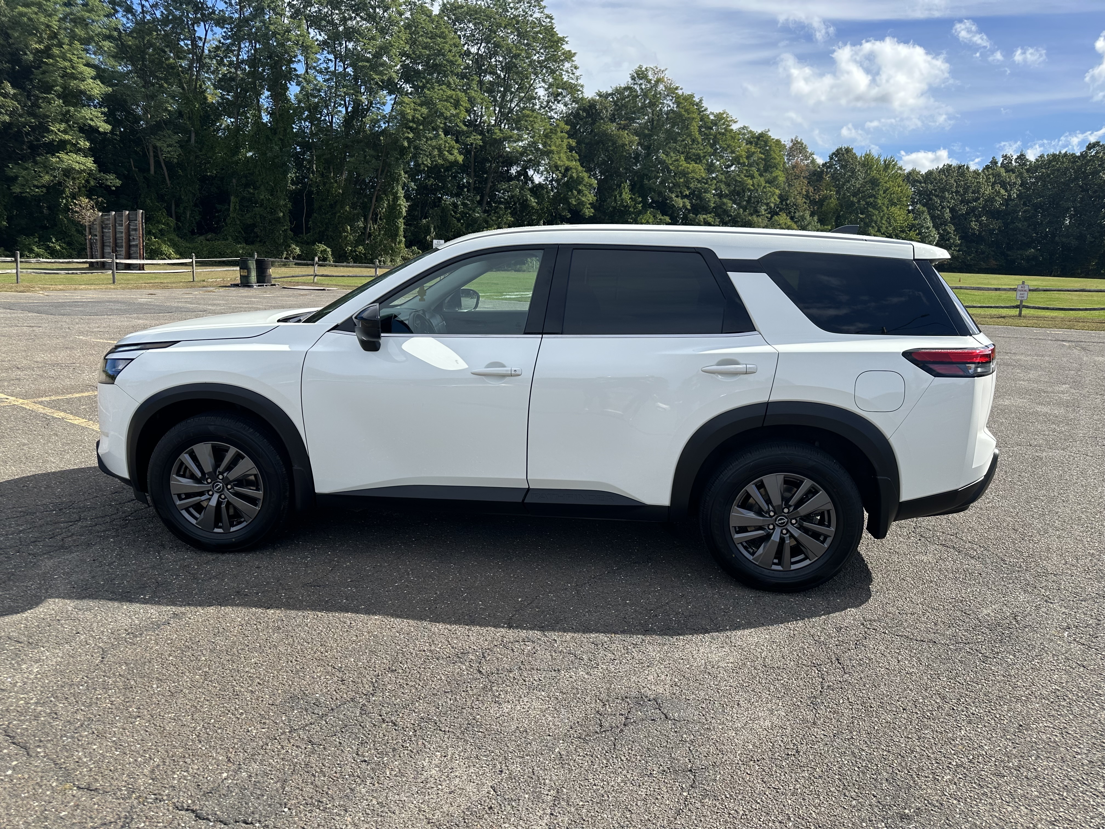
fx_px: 766
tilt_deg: -10.5
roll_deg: -1.7
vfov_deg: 56.8
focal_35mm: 24
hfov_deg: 71.6
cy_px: 414
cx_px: 552
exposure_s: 1/3247
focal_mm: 6.86
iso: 80
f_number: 1.78
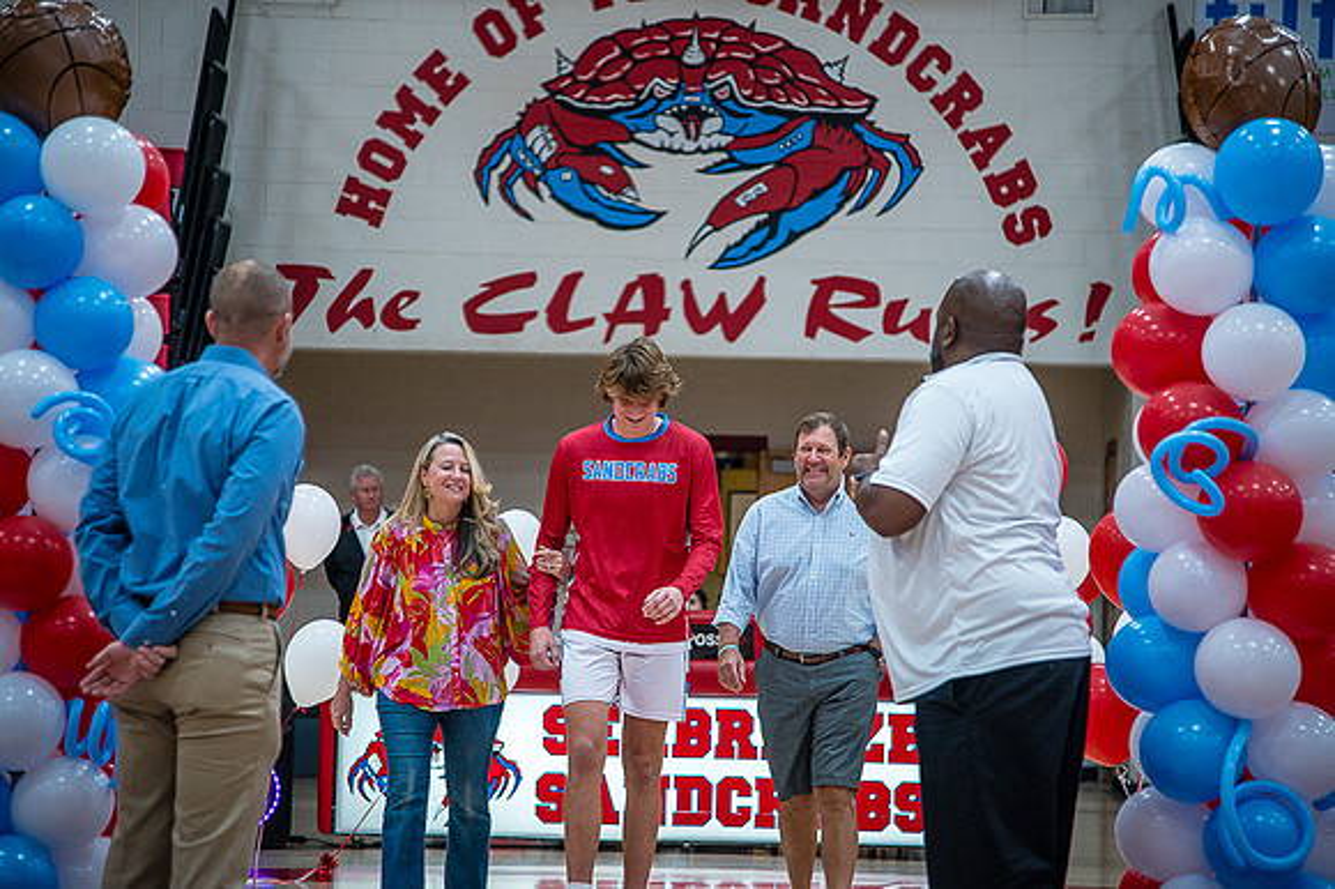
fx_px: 4447
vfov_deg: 11.4
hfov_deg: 17.1
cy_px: 444
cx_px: 668
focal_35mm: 120
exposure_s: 1/320
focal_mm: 120
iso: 2000
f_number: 4
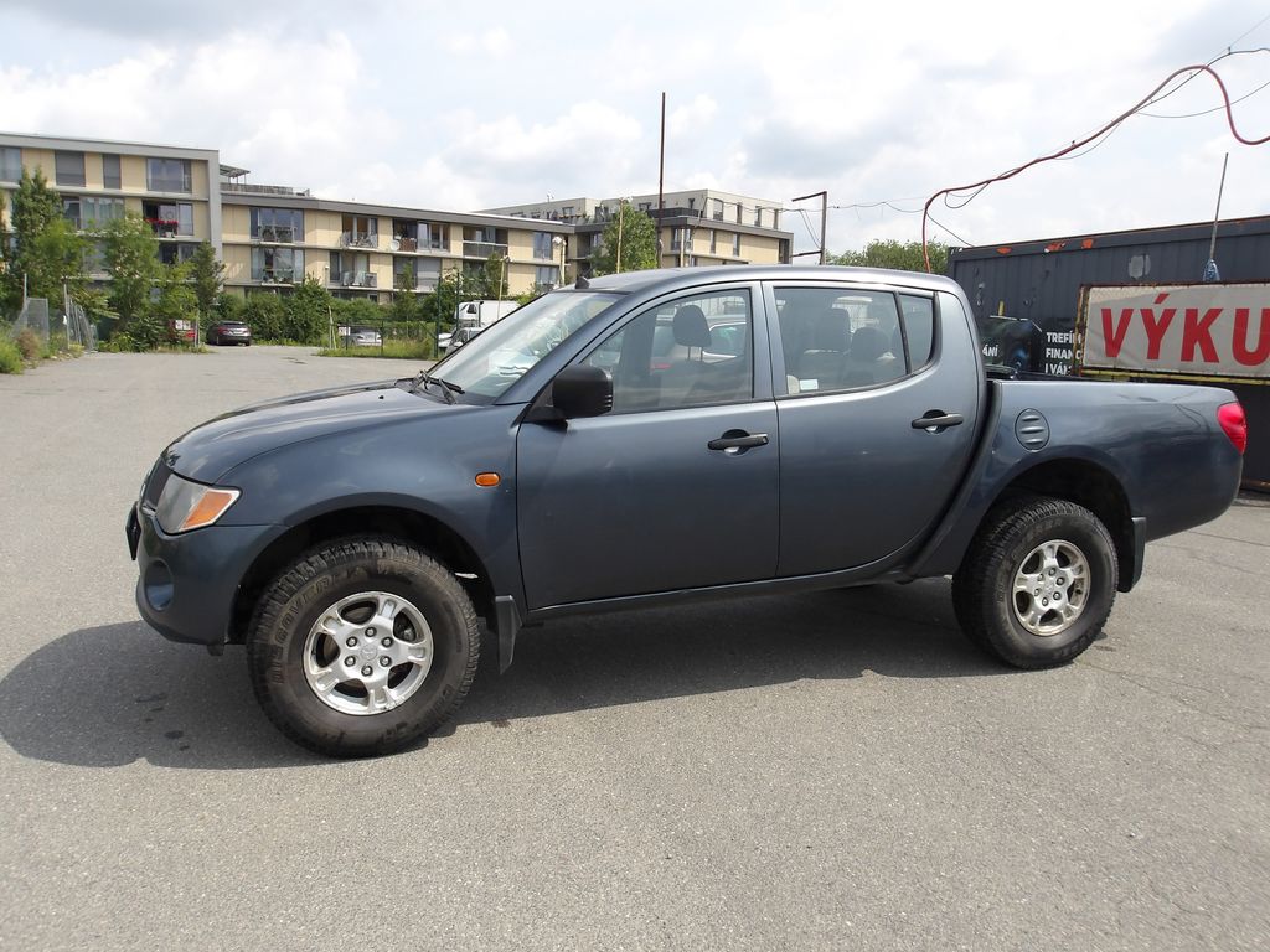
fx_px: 991
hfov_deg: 65.3
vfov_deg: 51.4
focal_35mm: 27
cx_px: 635
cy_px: 476
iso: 100
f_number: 10.4
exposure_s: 1/112
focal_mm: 4.9
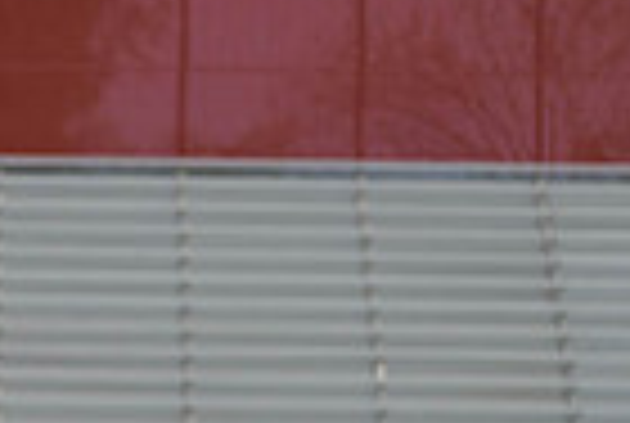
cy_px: 511
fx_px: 8698
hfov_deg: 4.1
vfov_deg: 2.8
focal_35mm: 496
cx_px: 36
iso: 1250
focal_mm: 120
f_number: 2.8
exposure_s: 1/640
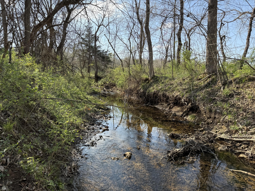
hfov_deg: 71.6
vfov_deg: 56.8
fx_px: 177
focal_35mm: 24
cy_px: 96
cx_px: 128
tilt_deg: -5.5
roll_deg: -0.7
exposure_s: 1/1060
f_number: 1.78
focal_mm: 6.76
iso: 80
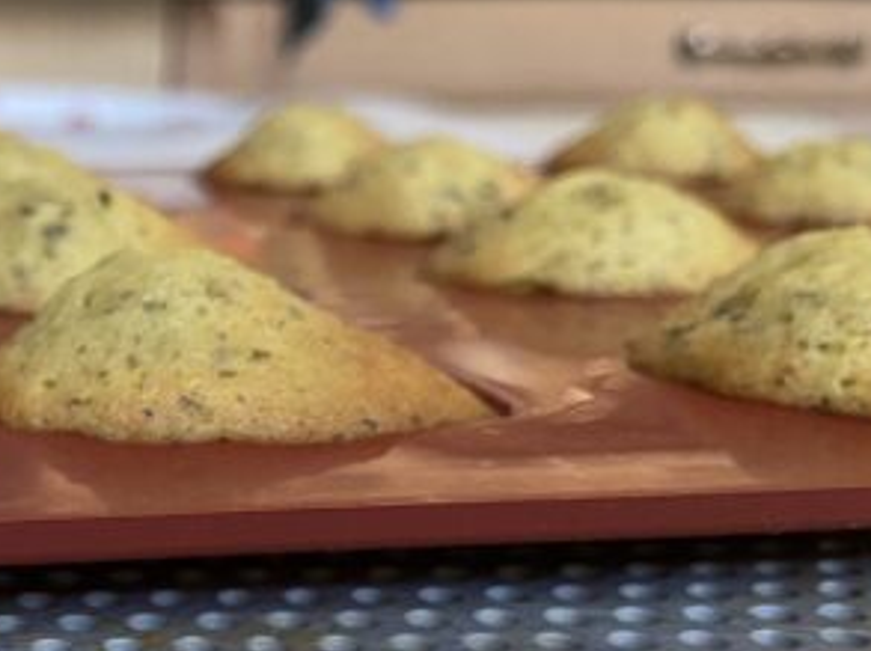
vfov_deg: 25.1
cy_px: 541
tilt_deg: -19.7
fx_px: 1432
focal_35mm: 57
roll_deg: -0.2
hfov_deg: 30.7
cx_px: -55
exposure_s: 1/60
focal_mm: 4.25
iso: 320
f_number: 1.8
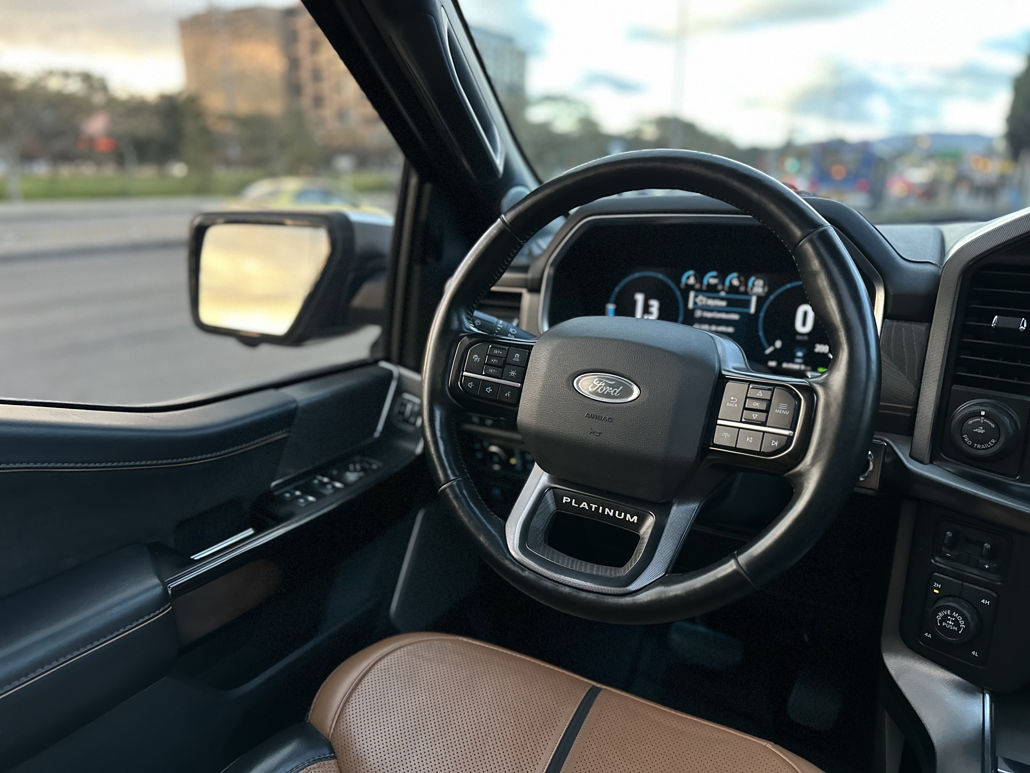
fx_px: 714
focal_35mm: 24
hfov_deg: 71.6
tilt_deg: -17.2
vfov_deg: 56.8
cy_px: 386
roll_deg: -1.0
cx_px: 515
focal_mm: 6.86
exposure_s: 1/33
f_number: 1.78
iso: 1000
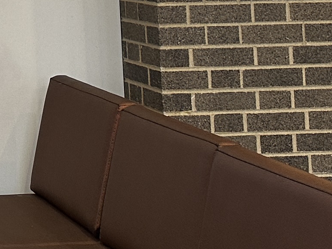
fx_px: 1208
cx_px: -250
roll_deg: +0.8
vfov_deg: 11.1
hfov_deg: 14.0
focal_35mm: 126
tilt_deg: +5.8
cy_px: -182
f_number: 1.78
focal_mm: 6.86
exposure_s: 1/60
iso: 125
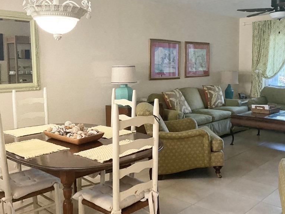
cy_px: 94
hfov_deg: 47.7
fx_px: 321
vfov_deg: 36.8
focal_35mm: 39
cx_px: 161
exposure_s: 1/60
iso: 160
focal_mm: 3
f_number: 1.8
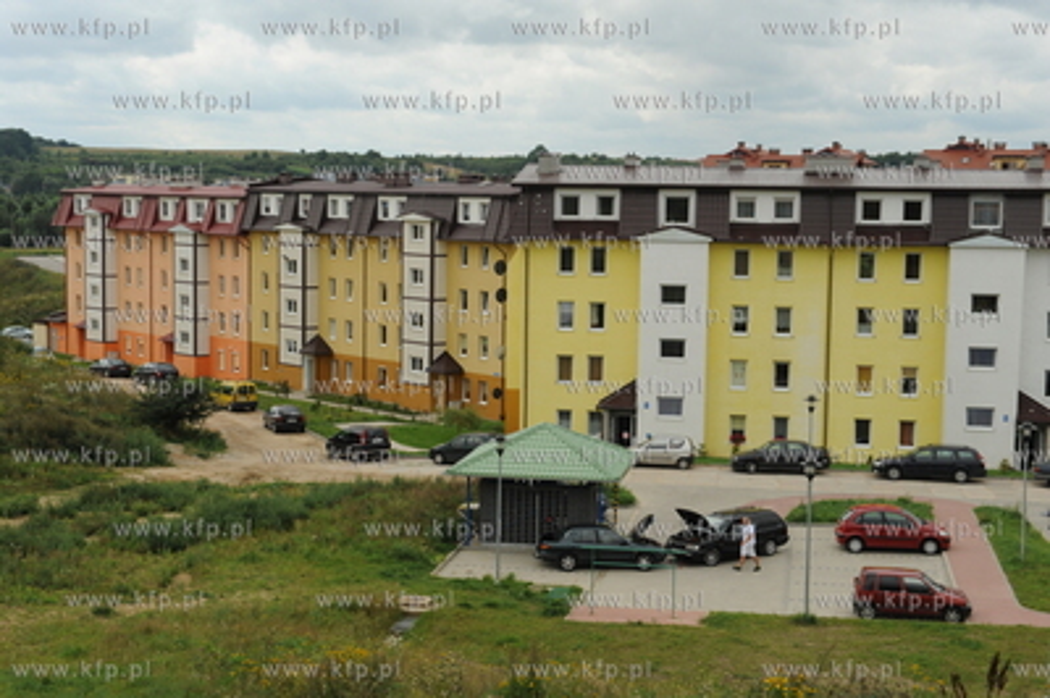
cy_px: 349
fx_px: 1749
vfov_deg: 22.6
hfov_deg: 33.4
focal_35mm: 60
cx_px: 525
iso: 400
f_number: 10
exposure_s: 1/400
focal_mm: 60
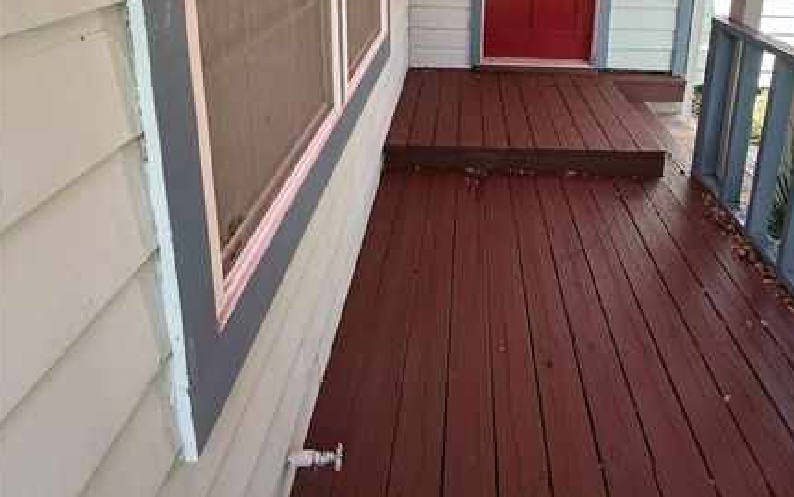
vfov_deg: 45.4
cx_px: 454
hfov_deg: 76.7
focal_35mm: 23
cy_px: 8
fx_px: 498
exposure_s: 1/102
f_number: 2.2
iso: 64
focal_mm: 2.22
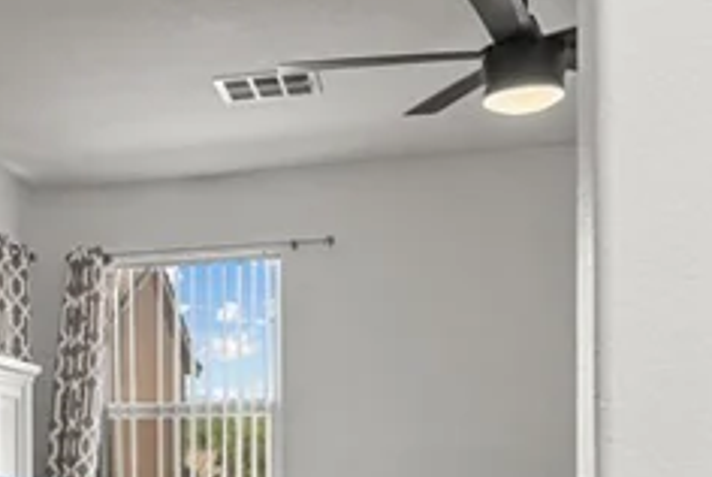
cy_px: 488
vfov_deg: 20.3
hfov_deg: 27.5
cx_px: -124
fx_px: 1287
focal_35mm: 65
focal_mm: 10
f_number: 8
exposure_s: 1/13
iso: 400
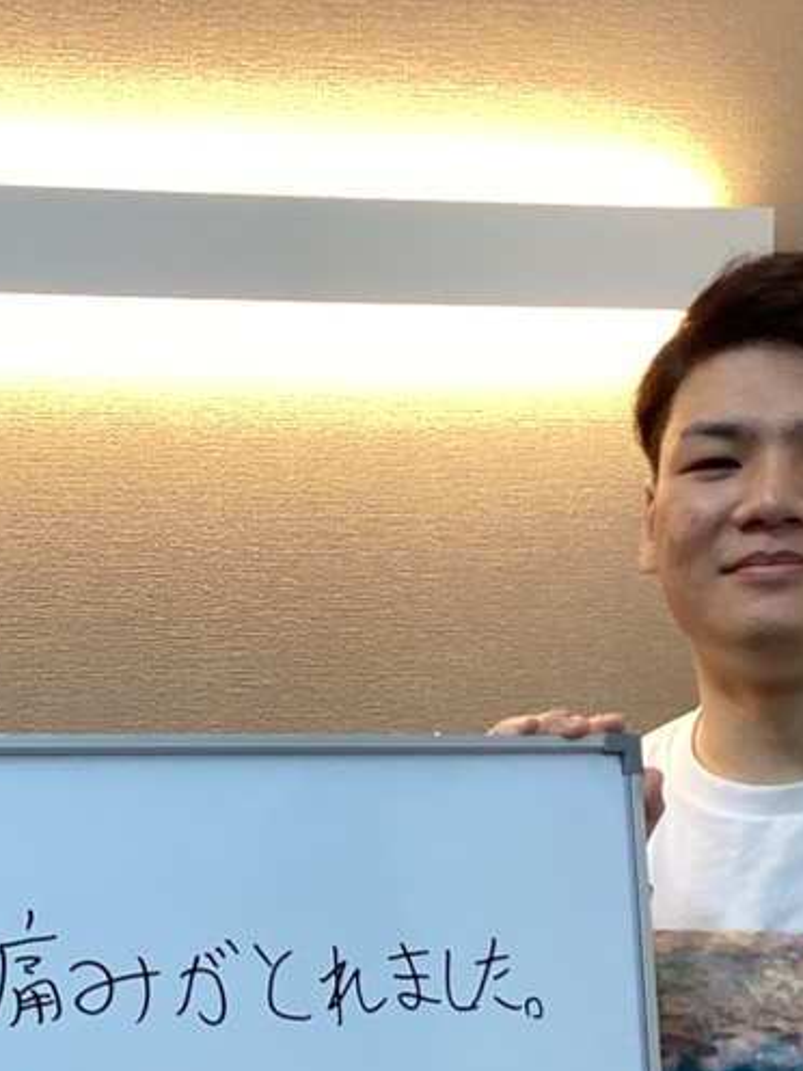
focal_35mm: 75
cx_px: 155
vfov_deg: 25.5
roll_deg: +0.9
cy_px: 864
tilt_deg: -3.2
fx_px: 2320
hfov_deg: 19.4
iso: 125
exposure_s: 1/60
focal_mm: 3.3
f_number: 2.4
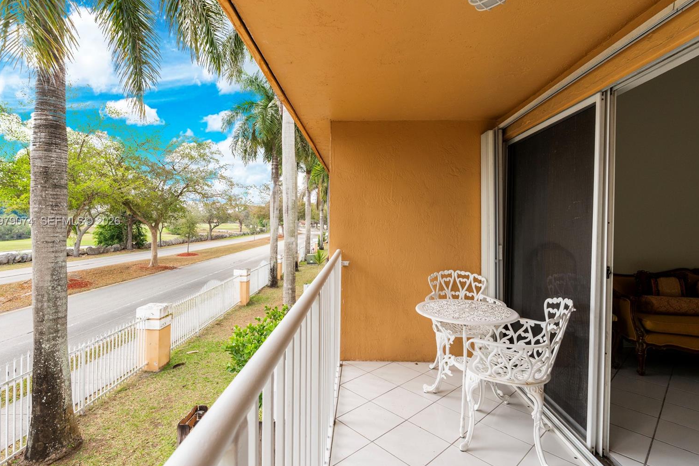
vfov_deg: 68.7
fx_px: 340
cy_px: 222
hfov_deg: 91.5
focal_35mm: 18
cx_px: 347
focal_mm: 11
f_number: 5
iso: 250
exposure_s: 1/160
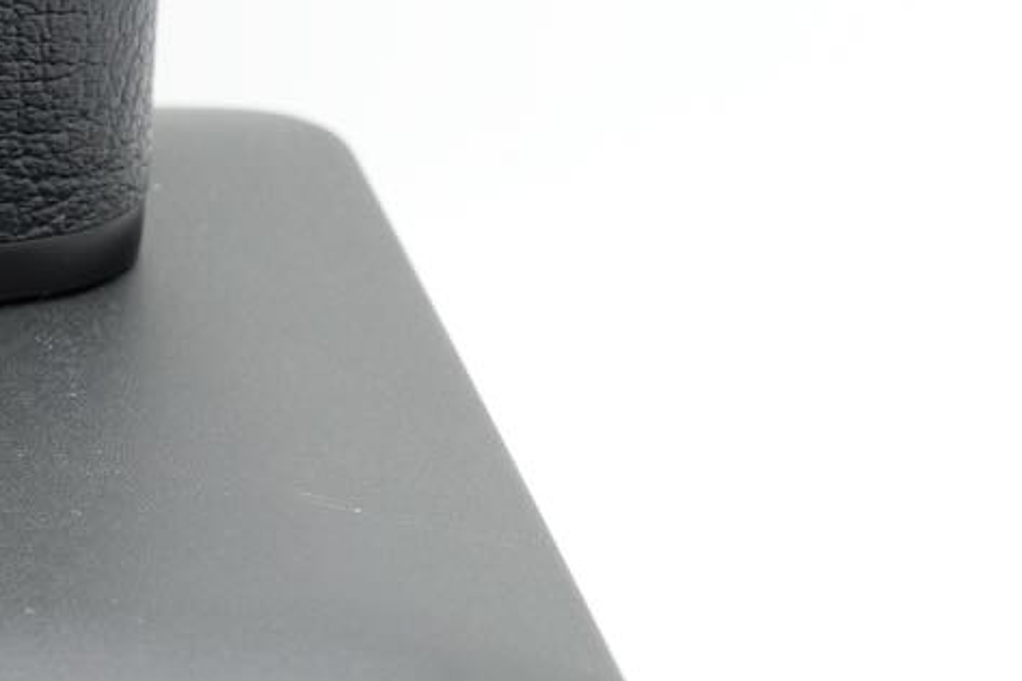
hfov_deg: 10.7
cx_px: -674
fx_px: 5165
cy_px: 467
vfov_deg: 7.5
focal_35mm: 182
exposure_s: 1/60
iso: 800
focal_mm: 43
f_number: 8
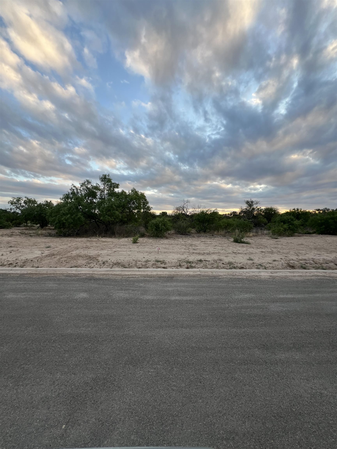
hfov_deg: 89.9
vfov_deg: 106.2
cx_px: 168
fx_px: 169
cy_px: 224
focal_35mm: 13
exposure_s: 1/161
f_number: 1.8
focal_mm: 1.57
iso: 32
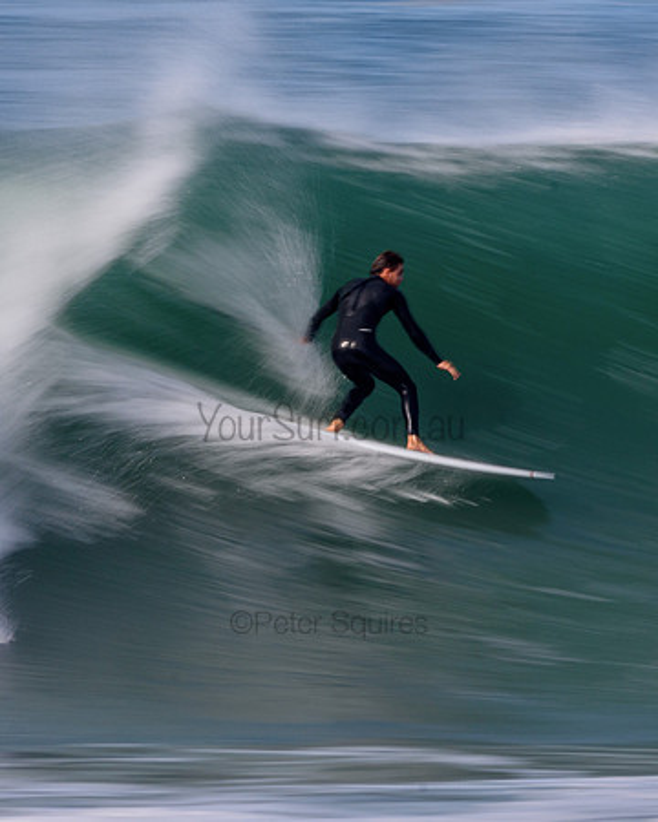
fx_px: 26190
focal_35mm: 1076
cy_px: 462
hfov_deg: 1.4
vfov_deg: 1.8
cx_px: 434
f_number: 18
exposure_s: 1/20
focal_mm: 400
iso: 100
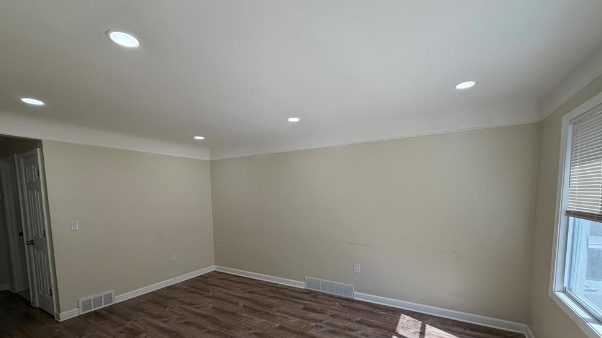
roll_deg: +1.5
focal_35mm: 16
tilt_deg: -3.7
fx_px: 255
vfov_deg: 65.9
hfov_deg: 99.4
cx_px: 302
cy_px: 214
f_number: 2.2
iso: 40
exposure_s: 1/203
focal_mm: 2.22
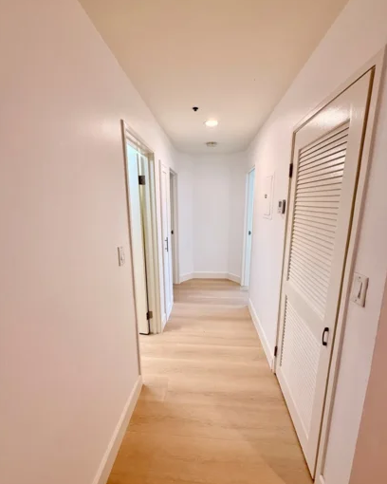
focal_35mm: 15
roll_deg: -0.3
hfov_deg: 84.0
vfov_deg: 96.8
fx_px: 215
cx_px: 193
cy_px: 248
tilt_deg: -10.8
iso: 250
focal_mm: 2.22
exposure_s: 1/120
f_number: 2.2
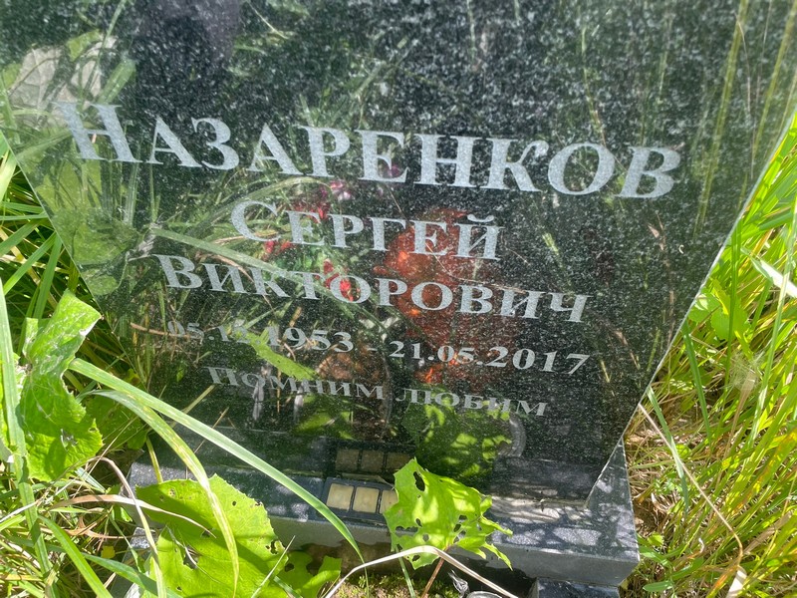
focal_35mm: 26
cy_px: 299
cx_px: 398
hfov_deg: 67.3
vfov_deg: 53.1
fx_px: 599
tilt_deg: -46.9
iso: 32
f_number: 1.6
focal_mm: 4.2
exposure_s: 1/219
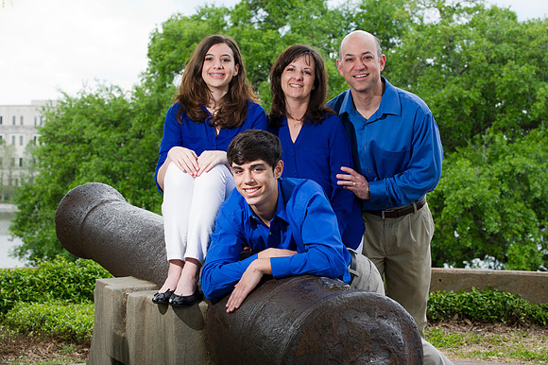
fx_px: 1247
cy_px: 182
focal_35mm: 82
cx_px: 274
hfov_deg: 24.8
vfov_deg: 16.6
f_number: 6.3
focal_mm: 82
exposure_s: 1/125
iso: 320
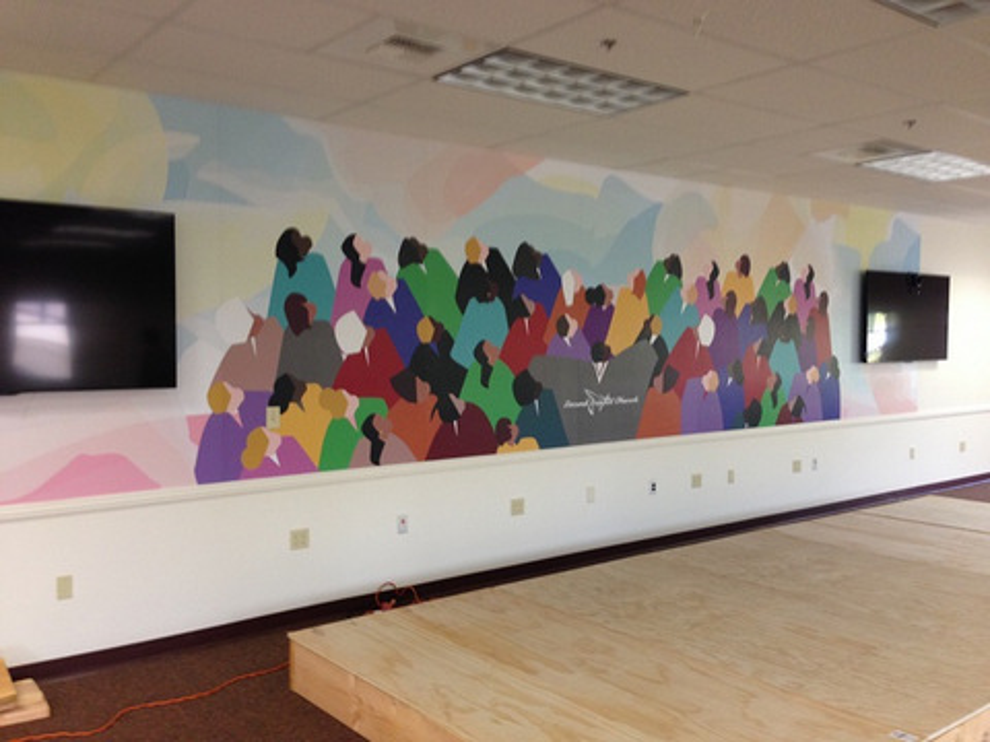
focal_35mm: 33
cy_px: 371
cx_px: 495
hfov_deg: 55.4
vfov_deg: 42.9
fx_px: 944
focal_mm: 4.12
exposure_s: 1/20
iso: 100
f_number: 2.4
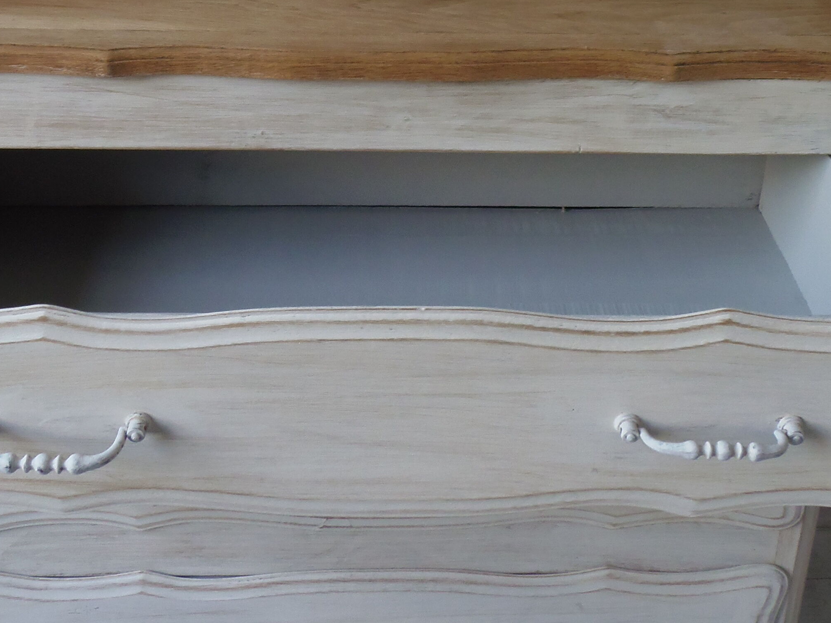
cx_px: 383
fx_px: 1224
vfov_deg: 27.6
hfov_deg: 37.5
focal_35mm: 51
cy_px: 70
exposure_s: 1/30
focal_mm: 4.3
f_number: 2.9
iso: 100
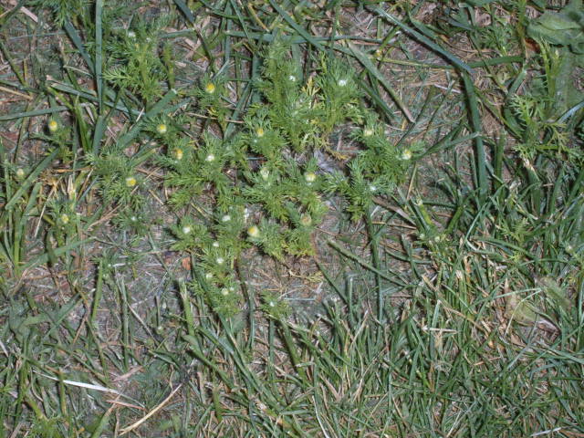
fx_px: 1771
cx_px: 292
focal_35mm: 105
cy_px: 219
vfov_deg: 14.1
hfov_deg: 18.7
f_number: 10
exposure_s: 1/60
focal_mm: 17.4
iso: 100
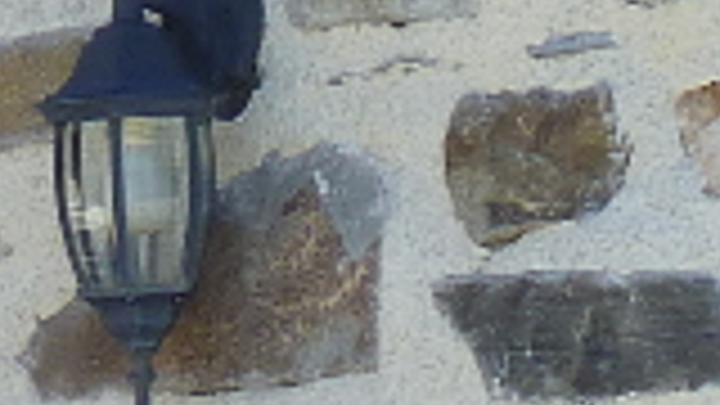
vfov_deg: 2.7
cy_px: -1494
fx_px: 8095
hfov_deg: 5.1
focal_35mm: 424
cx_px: 828
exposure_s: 1/160
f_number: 3.8
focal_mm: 8.5
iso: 80
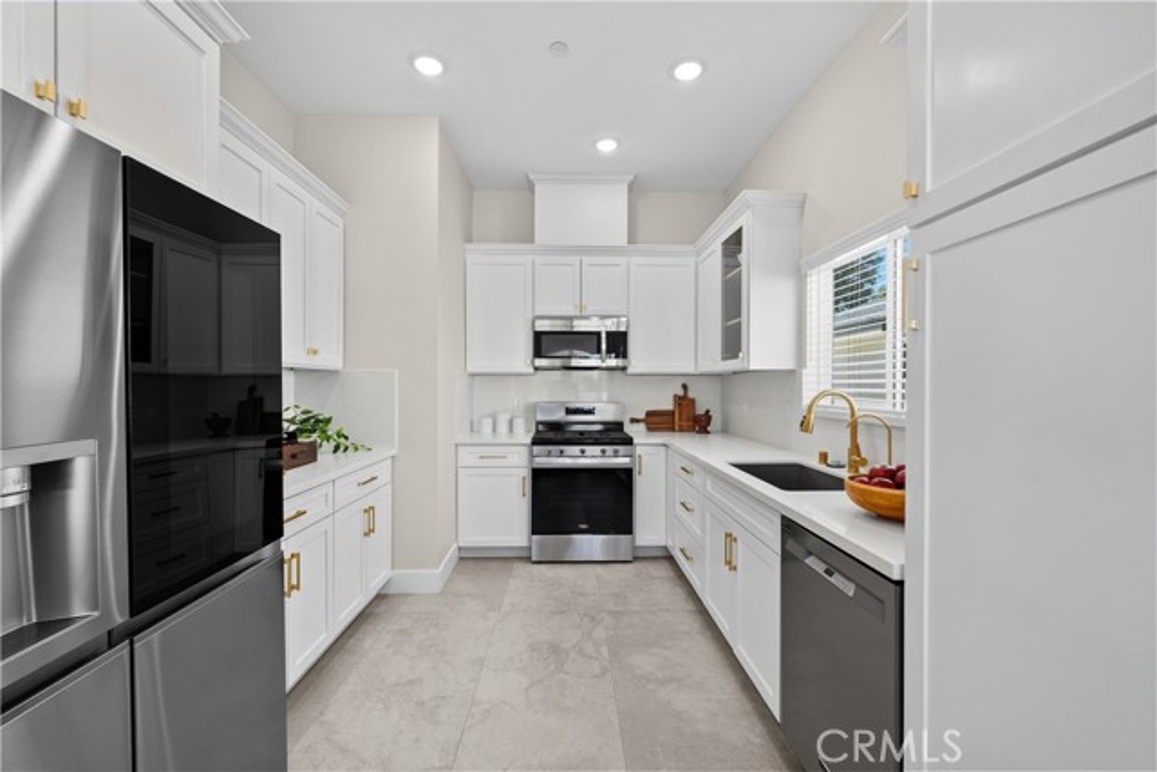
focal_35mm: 14
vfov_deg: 81.2
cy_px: 386
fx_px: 450
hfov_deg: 104.2
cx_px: 578
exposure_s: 1/6
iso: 125
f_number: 10
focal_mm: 14
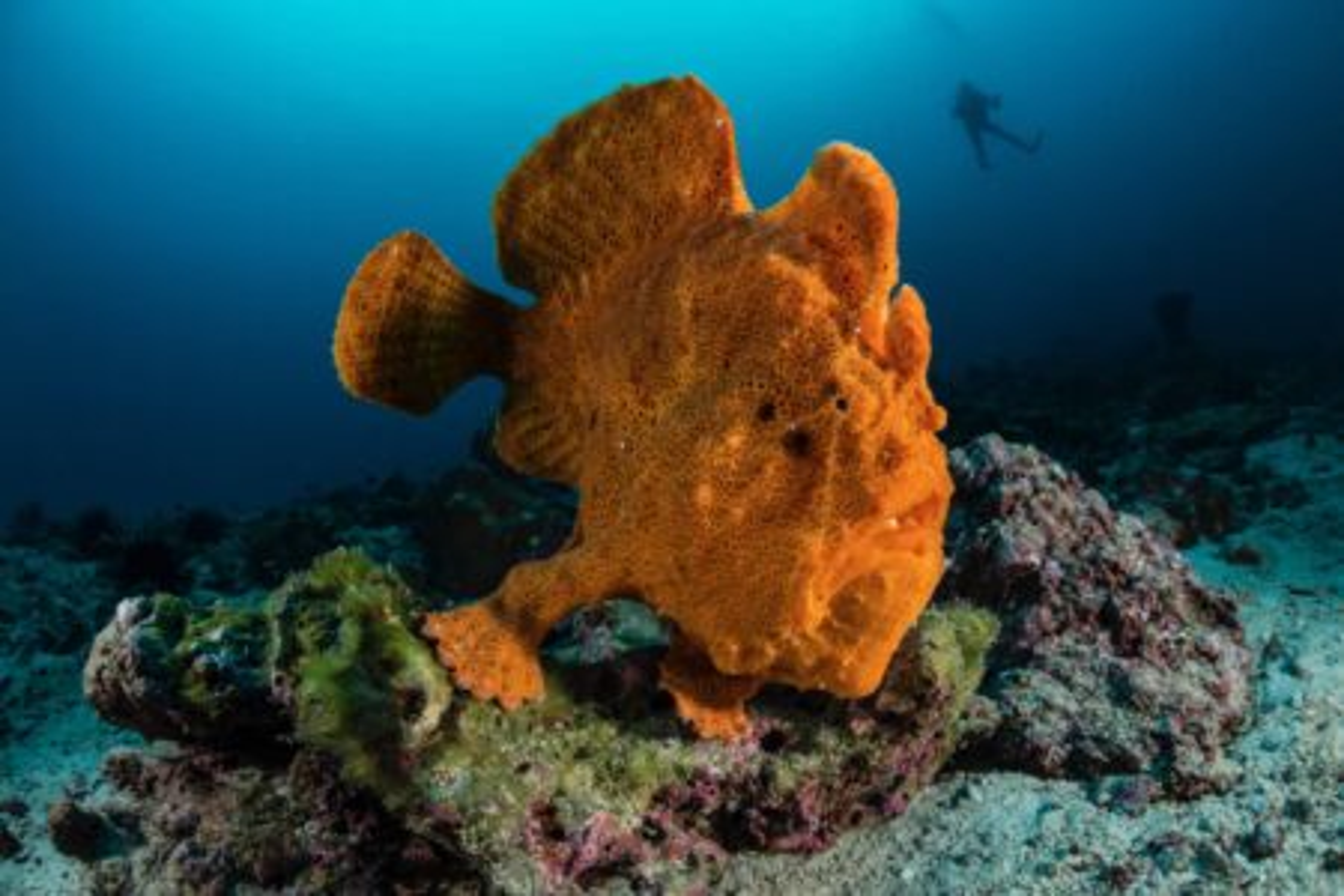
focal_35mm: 15
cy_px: 448
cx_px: 672
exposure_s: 1/125
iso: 400
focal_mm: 15
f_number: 10
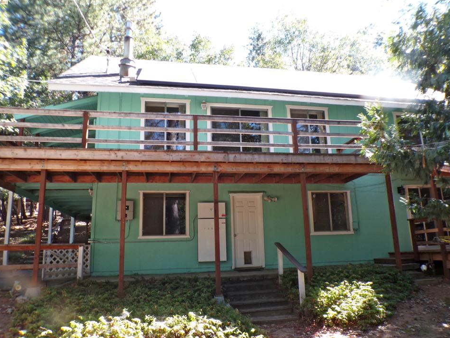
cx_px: 231
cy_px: 182
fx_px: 338
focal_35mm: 26
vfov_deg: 53.0
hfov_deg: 67.3
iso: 100
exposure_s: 1/60
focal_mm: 4.3
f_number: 4.4
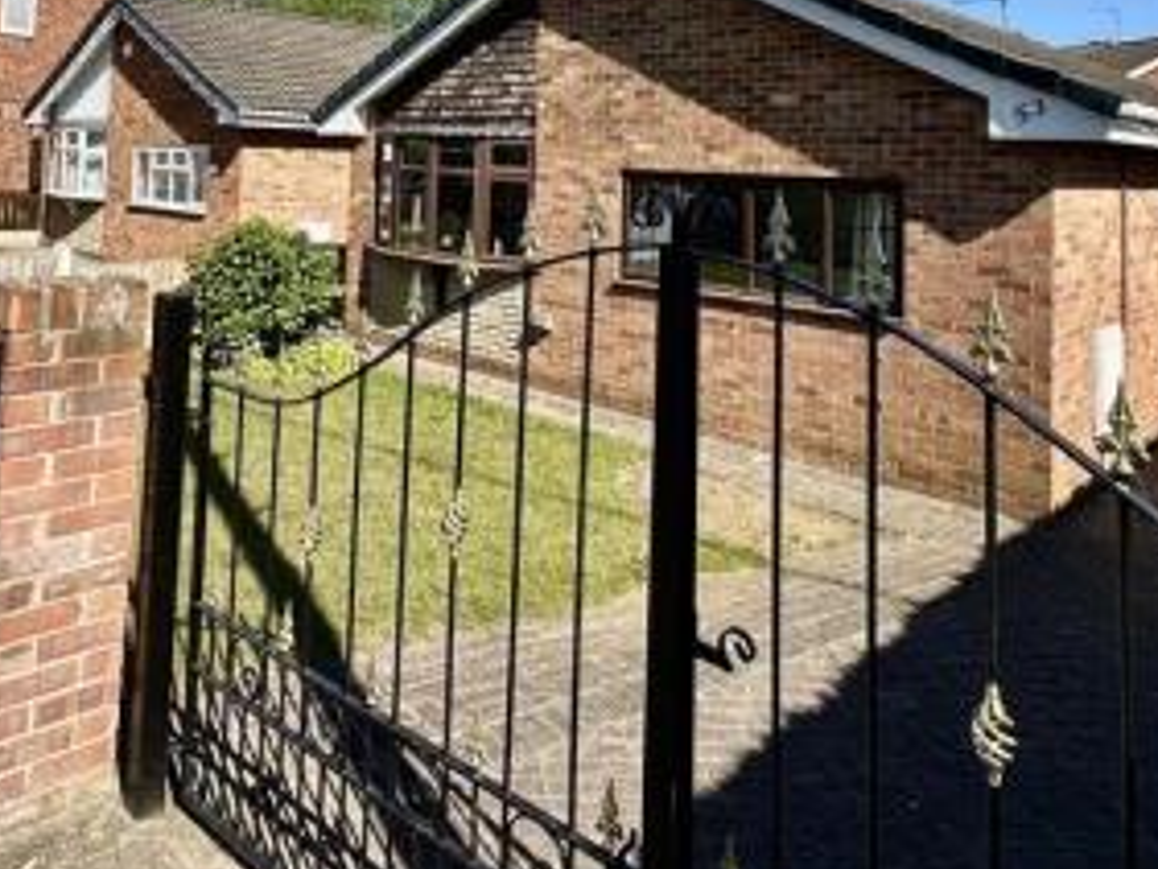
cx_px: 542
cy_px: 109
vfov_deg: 44.5
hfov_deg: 61.6
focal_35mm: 29
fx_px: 971
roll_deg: -1.8
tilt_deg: +2.9
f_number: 2.2
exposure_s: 1/1473
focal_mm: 2.22
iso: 50
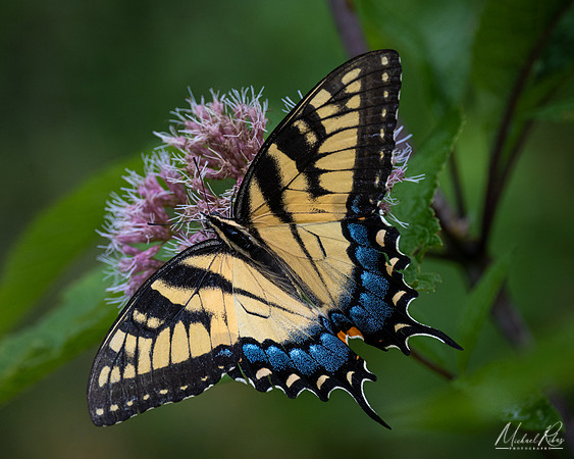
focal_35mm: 321
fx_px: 5451
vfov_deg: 4.8
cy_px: 230
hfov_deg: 6.0
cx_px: 230
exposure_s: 1/200
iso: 400
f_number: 8
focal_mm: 190
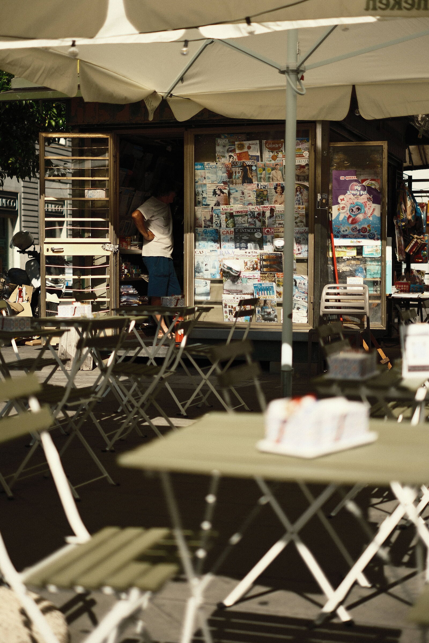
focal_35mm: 53
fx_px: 947
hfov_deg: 25.5
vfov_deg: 37.5
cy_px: 322
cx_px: 214
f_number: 1.4
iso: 250
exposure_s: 1/15000
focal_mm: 35
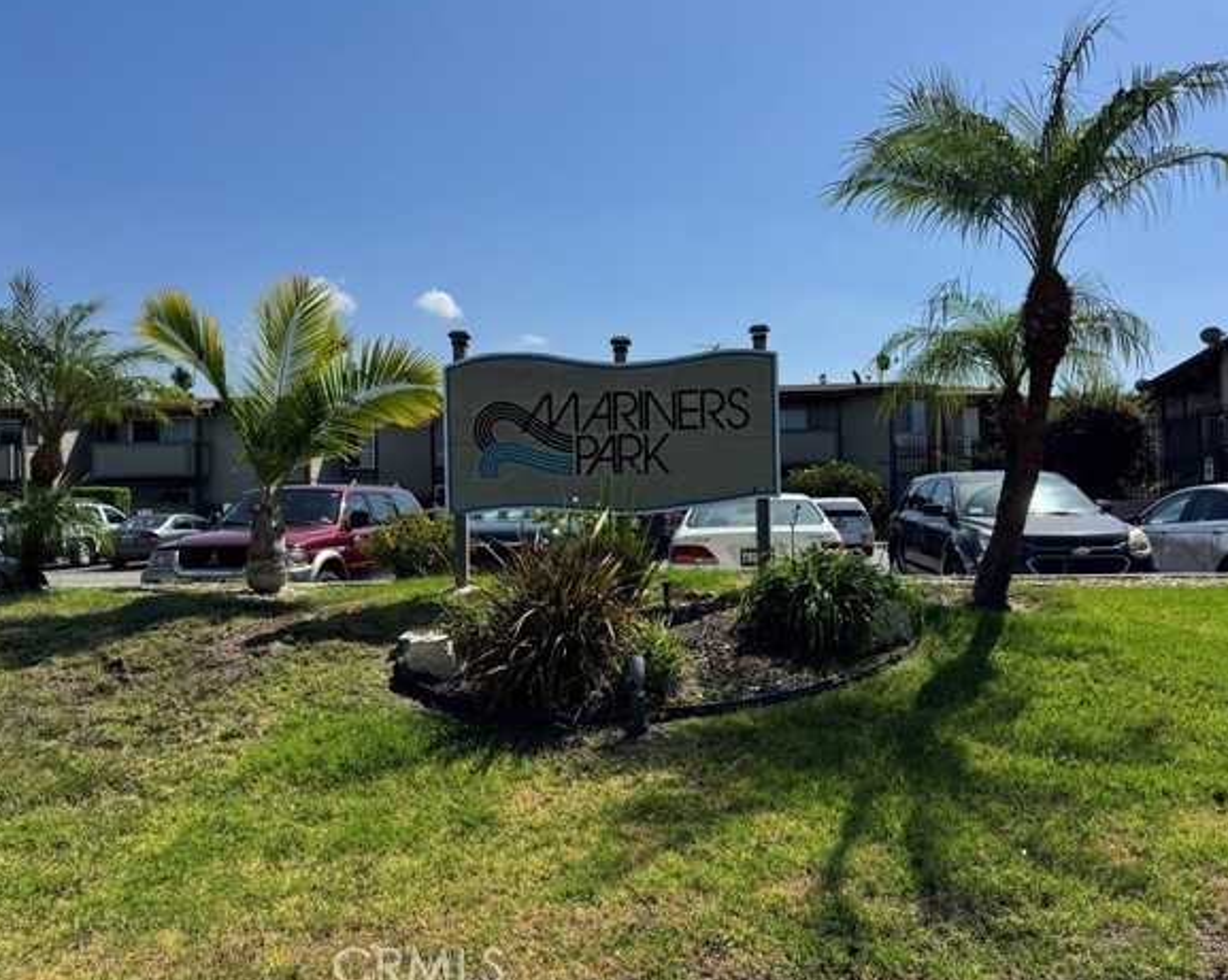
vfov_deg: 54.9
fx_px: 944
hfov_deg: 66.0
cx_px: 634
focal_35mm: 26
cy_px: 487
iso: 80
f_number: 1.78
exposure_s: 1/6410
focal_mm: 6.76
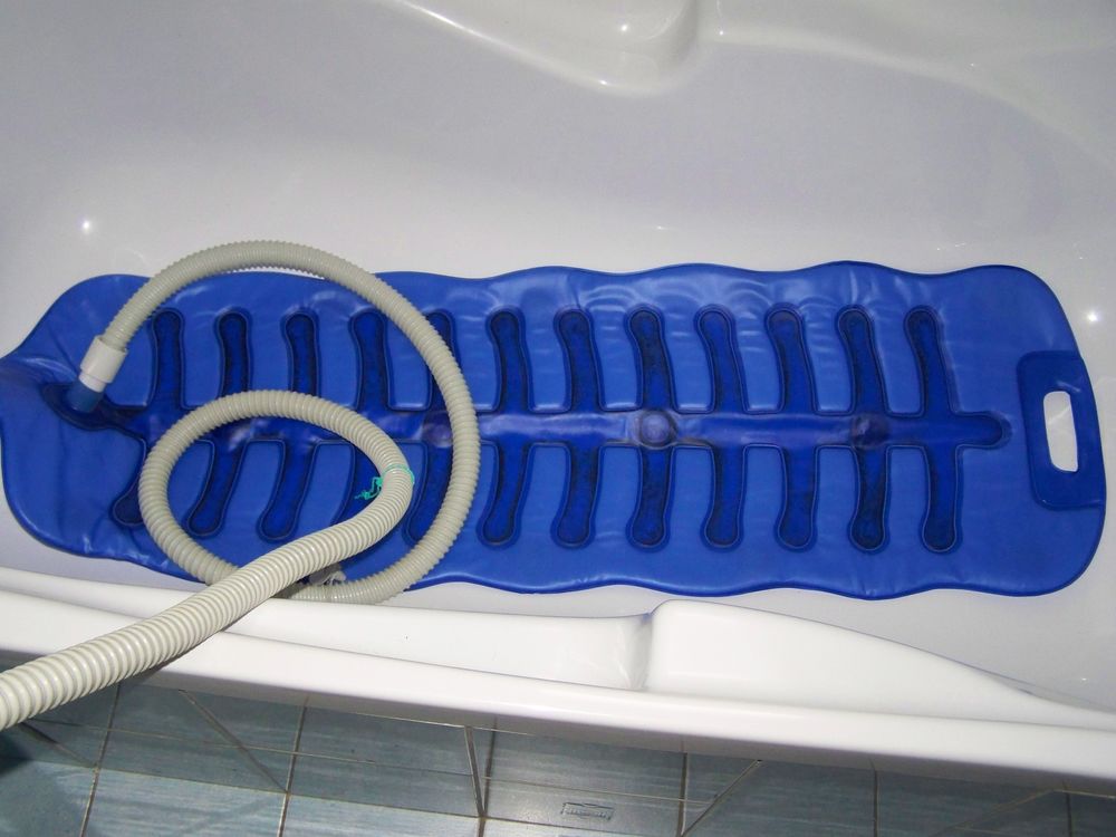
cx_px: 558
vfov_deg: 37.7
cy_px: 418
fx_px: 1225
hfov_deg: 49.0
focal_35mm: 38
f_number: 2.8
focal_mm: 6.3
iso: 200
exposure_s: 1/30
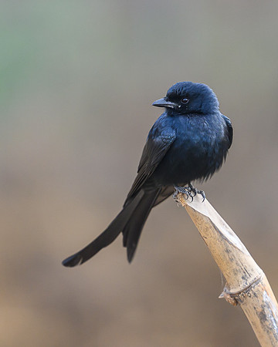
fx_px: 8963
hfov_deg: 1.8
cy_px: 78
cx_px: 211
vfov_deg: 2.2
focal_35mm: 872
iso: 1600
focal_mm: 400
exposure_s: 1/2000
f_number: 2.8
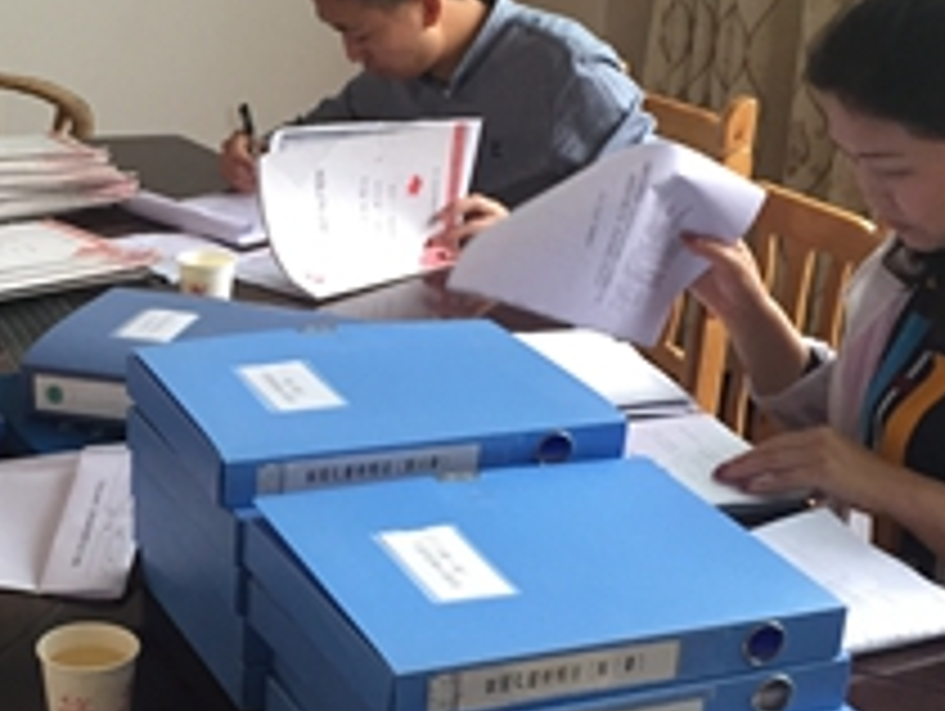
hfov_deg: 27.6
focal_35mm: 69
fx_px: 1886
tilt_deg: -18.5
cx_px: 202
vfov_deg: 21.3
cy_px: 335
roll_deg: -1.5
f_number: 2.2
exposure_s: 1/33
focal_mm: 4.15
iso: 64
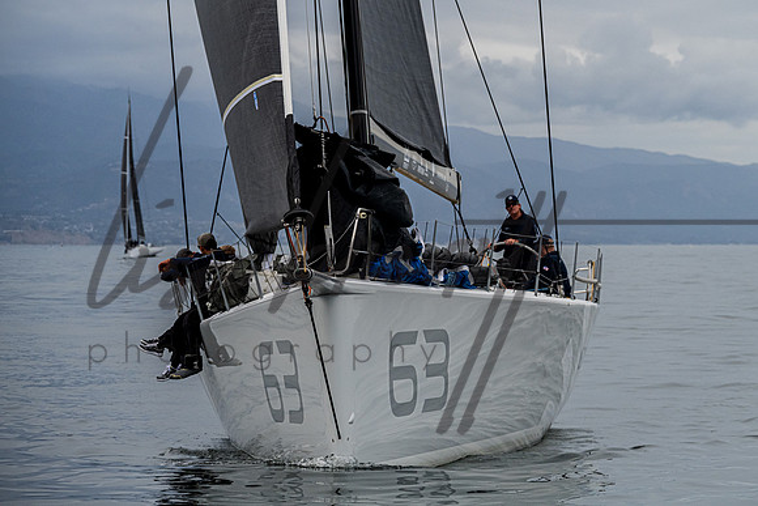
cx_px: 461
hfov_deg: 11.3
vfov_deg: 7.5
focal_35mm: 182
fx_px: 3843
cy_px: 198
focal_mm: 150
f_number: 7.1
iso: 800
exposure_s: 1/3200
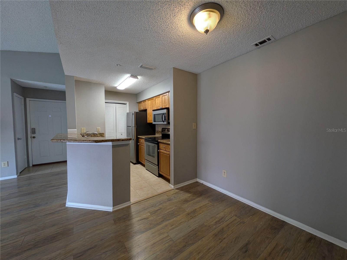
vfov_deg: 85.7
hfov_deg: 102.1
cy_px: 130
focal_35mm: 14
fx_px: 140
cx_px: 174
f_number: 2.2
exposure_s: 1/25
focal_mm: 1.83
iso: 52
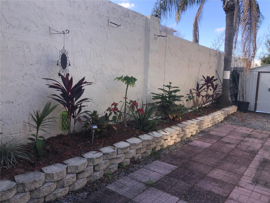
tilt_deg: -7.1
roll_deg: -1.8
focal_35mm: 28
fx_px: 218
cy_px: 102
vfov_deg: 49.7
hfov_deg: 63.4
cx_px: 135
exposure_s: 1/960
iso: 20
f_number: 1.8
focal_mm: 3.99
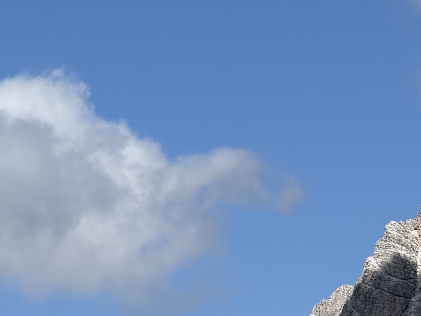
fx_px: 4245
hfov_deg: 5.6
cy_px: 435
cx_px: -304
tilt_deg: +4.5
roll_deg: -1.4
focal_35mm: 349
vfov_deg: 4.2
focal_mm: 16.89
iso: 20
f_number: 2.8
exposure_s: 1/1105
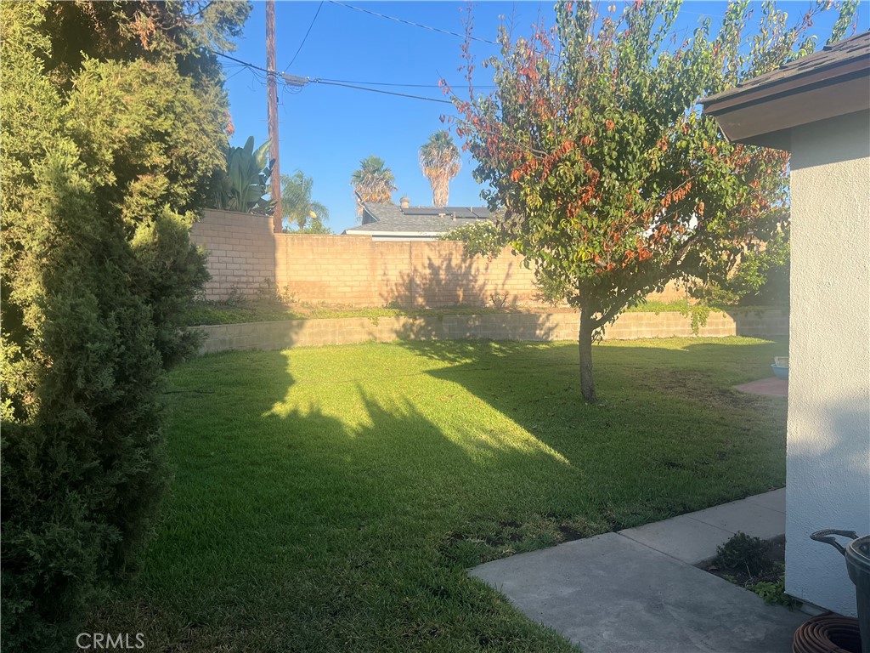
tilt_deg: -2.2
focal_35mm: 26
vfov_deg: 53.1
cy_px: 326
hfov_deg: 67.3
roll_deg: +1.0
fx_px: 653
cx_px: 435
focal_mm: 5.7
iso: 50
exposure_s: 1/1901
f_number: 1.5
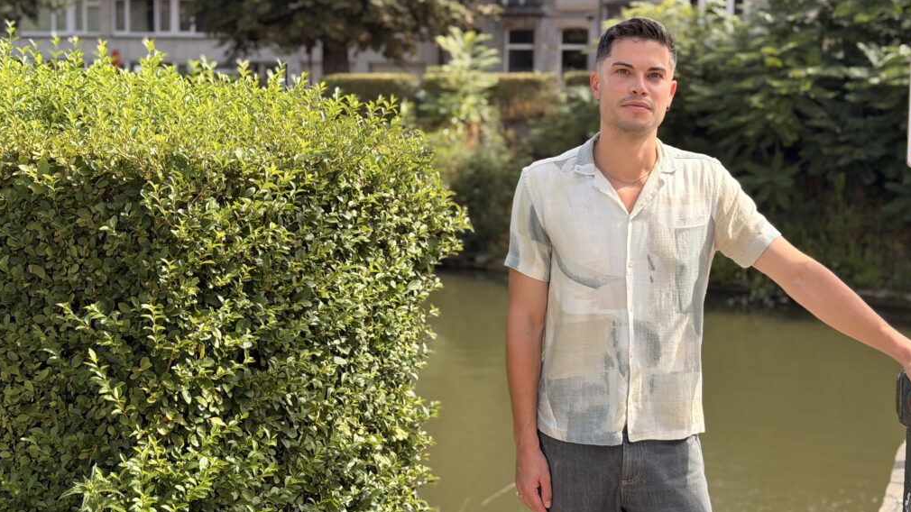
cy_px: 171
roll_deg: -0.9
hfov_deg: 39.2
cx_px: 459
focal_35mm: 53
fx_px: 1280
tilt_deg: -4.2
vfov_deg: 22.5
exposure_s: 1/1838
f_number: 1.78
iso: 80
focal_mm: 6.76
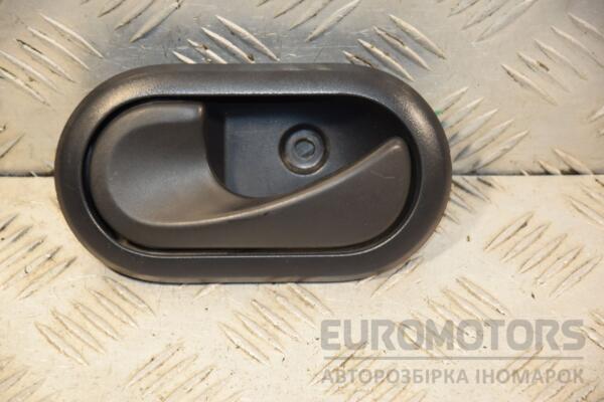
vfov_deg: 8.7
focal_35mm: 158
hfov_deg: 13.0
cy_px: 201
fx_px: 2642
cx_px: 302
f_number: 5.6
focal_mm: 105
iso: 800
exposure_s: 1/125
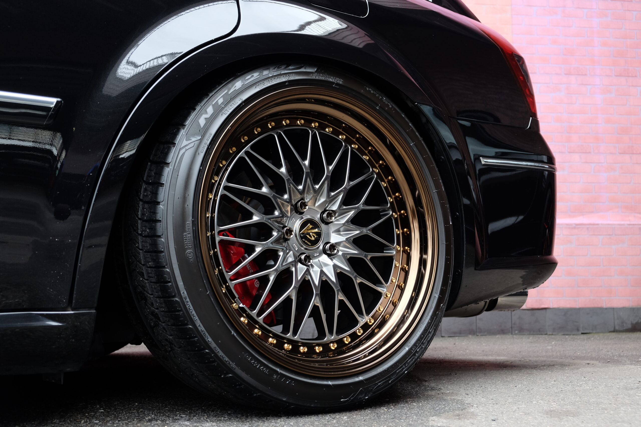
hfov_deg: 50.7
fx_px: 677
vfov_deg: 35.1
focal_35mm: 38
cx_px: 320
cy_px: 214
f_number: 4
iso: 400
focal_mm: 25.4
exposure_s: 1/150
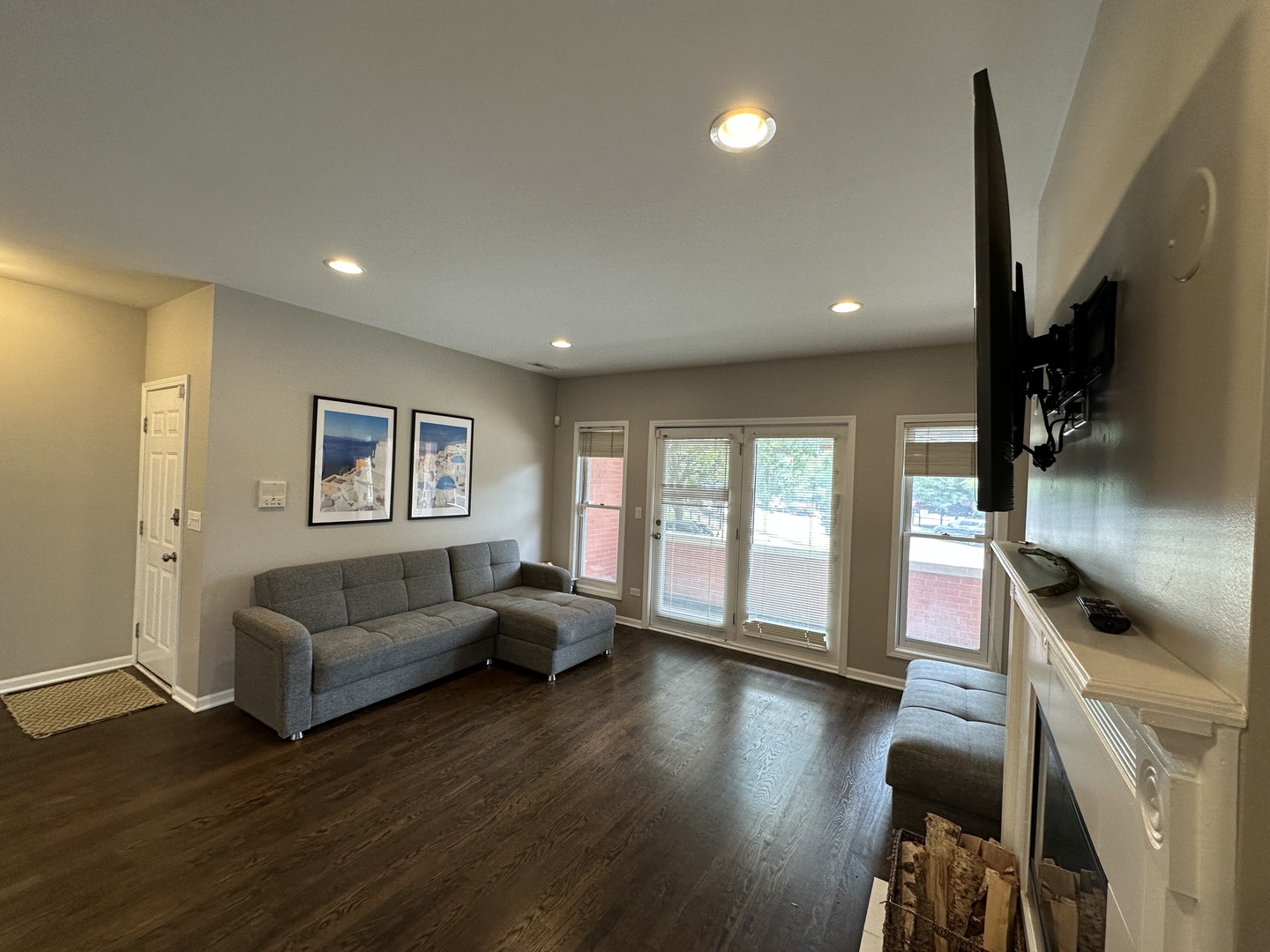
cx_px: 635
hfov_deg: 102.1
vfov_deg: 85.7
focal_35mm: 14
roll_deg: -2.1
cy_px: 476
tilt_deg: -0.7
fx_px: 514
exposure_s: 1/120
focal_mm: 2.22
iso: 160
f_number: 2.2
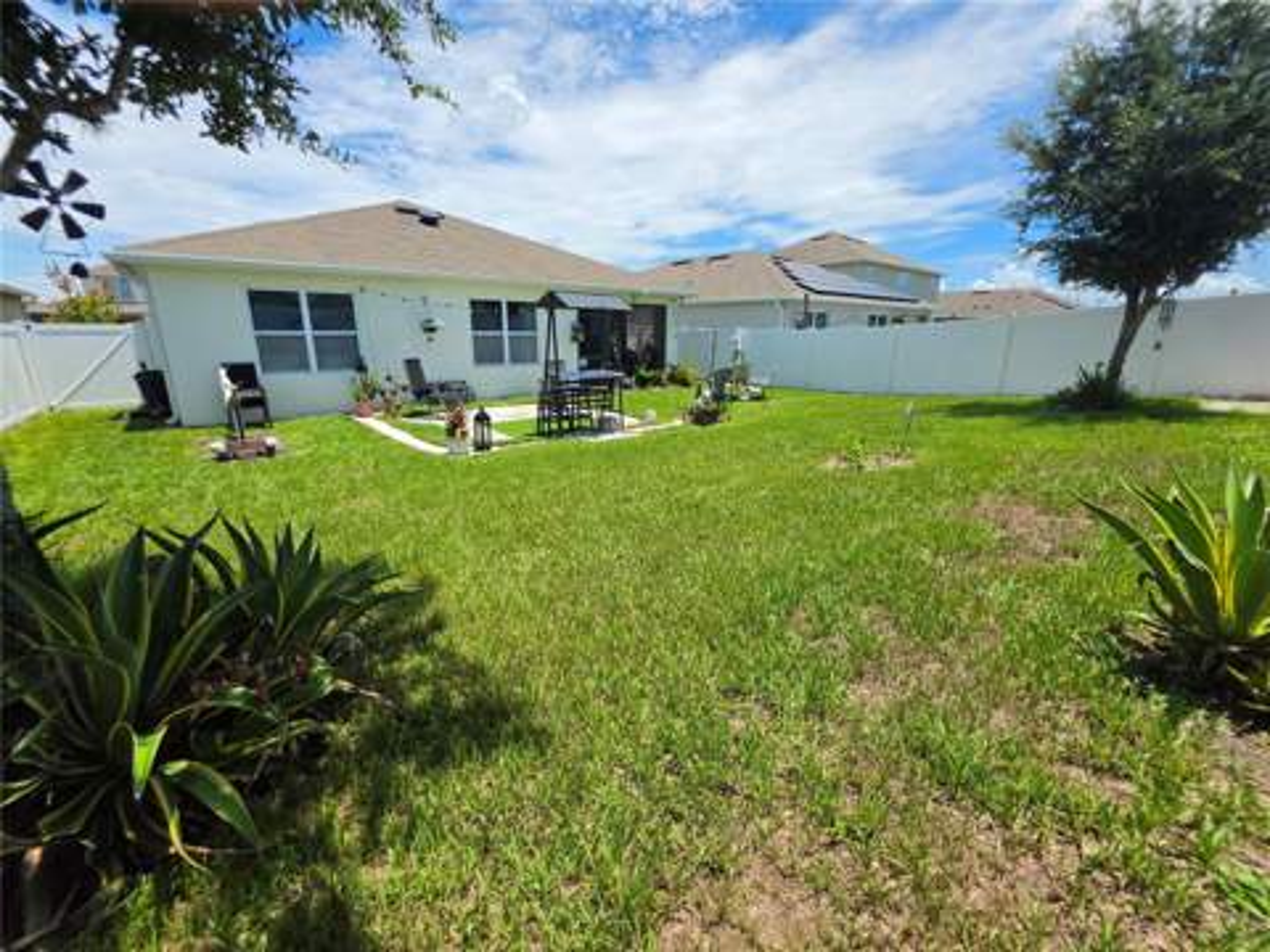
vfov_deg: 89.9
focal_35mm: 13
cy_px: 476
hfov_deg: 106.2
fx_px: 477
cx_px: 635
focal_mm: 2.2
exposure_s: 1/2105
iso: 32
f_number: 1.9
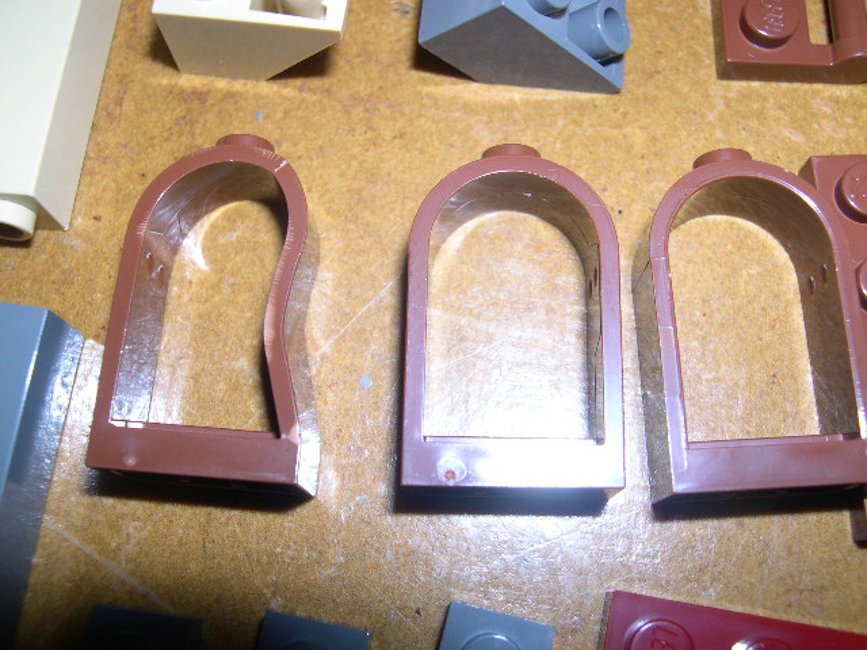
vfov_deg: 37.7
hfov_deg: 49.0
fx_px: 952
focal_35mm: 38
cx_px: 434
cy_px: 325
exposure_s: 1/60
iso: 100
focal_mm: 8
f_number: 7.6
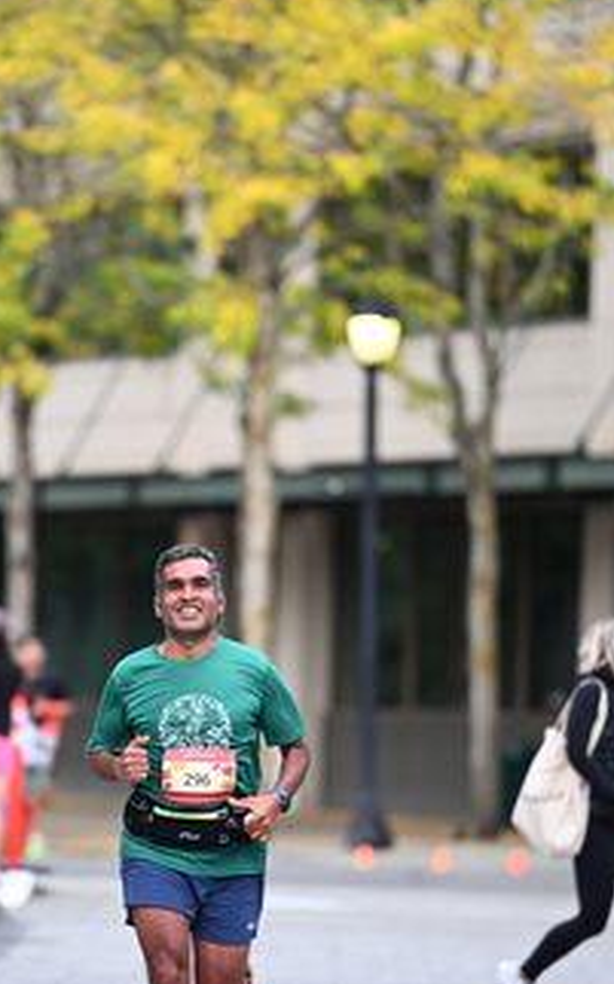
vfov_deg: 6.0
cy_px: 599
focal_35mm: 348
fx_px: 9326
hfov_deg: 3.8
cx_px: 151
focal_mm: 200
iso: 1000
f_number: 2.8
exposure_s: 1/1600
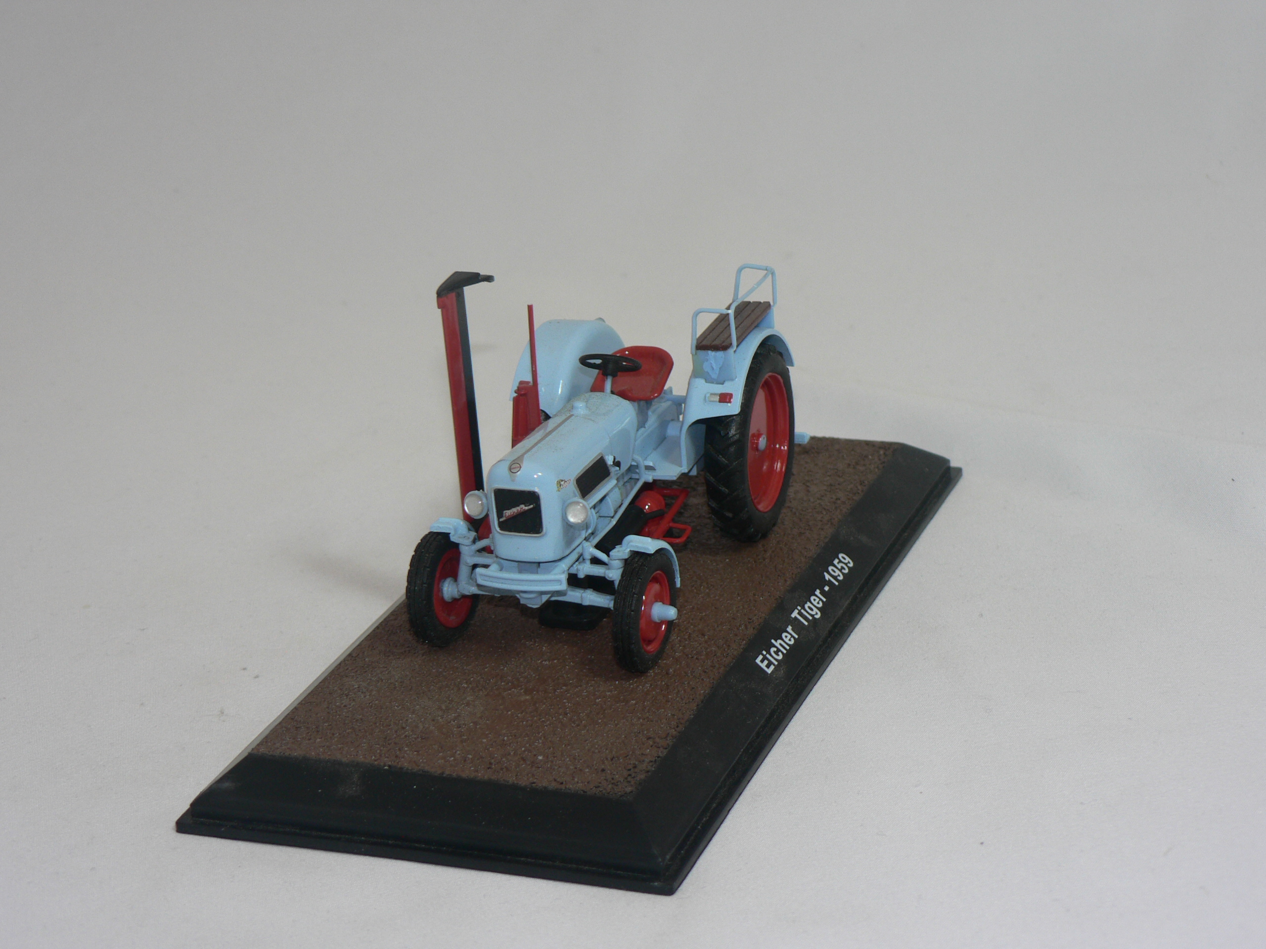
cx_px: 633
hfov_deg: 26.3
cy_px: 474
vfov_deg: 19.9
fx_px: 2706
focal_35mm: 74
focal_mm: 12.4
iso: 80
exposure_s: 1/60
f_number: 3.2
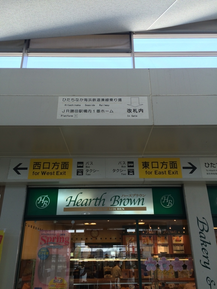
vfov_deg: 61.7
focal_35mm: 29
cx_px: 108
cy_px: 144
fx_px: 242
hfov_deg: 48.2
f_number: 2.2
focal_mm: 4.15
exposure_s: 1/183
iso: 32
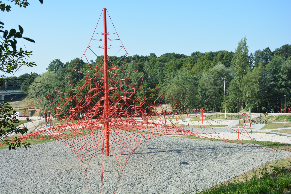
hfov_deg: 43.6
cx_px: 146
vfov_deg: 29.9
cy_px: 97
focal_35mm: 45
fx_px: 364
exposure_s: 1/250
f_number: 8
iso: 200
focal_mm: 30
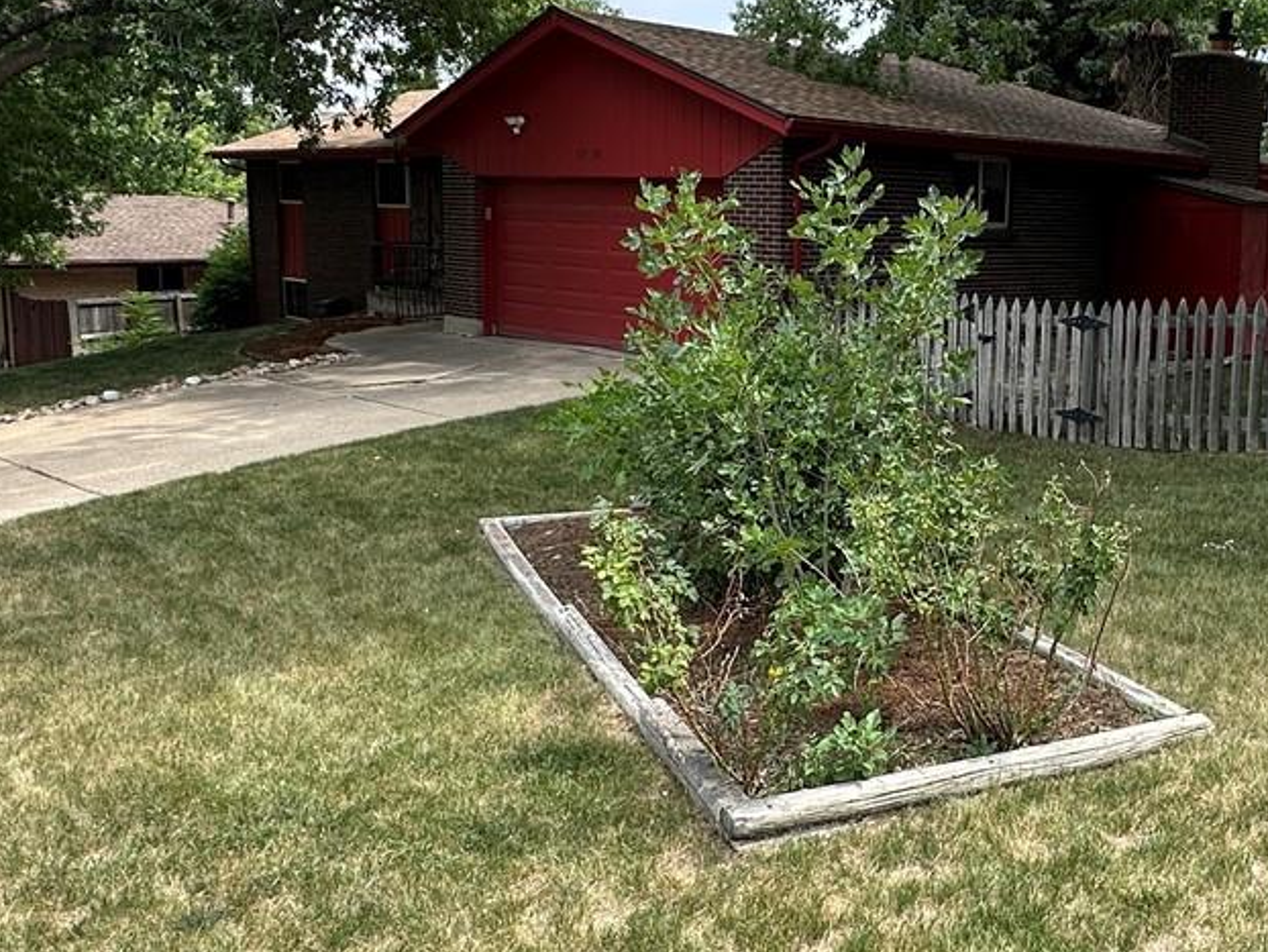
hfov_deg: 50.2
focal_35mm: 36
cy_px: 416
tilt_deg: -8.5
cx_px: 866
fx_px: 1319
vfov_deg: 39.6
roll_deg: -1.9
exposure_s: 1/564
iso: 40
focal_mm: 2.22
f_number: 2.2
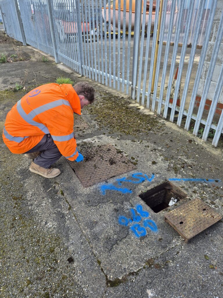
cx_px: 112
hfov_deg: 58.9
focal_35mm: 23
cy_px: 149
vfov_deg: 73.9
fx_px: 198
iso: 25
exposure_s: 1/398
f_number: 1.8
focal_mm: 5.4
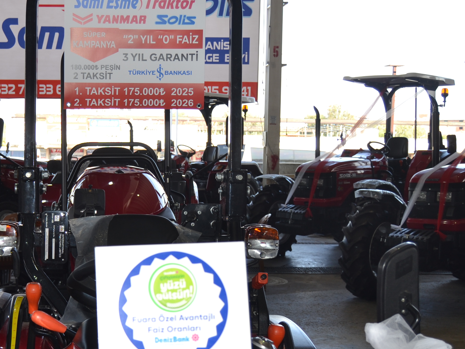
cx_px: 124
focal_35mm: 54
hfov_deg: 34.9
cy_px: 196
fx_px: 725
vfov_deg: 27.0
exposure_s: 1/125
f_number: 4
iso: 100
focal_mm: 20
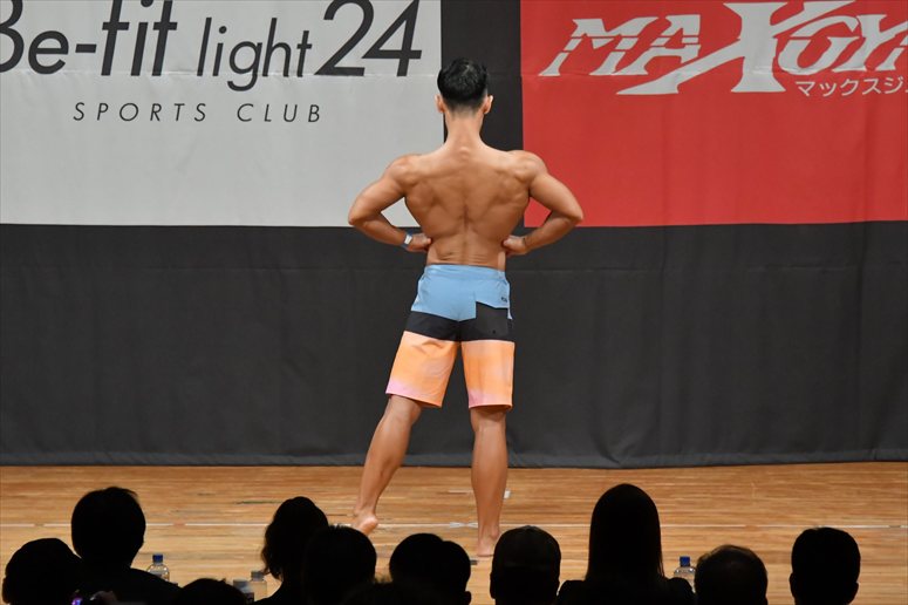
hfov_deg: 7.6
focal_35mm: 270
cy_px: 302
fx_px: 6807
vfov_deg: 5.1
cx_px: 454
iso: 6400
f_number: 5.6
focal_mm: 180
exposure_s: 1/400
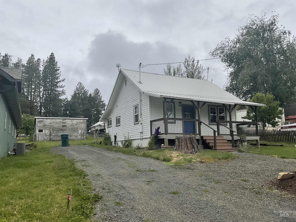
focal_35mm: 29
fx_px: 248
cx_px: 148
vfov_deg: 48.2
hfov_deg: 61.7
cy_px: 111
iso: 16
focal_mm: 3
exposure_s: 1/3322
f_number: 1.8
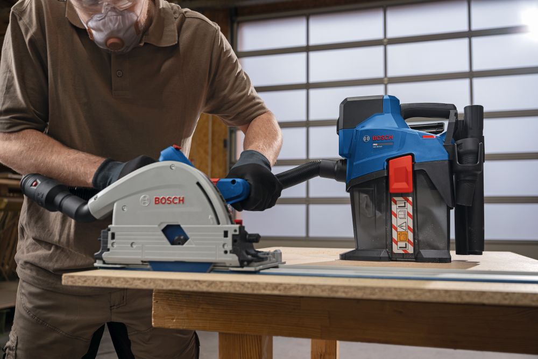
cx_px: 269
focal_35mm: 35
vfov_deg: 37.9
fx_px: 523
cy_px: 180
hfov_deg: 54.4
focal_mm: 35
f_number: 4
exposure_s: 1/80
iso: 360
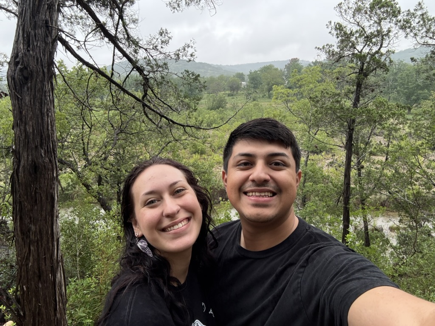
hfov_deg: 73.9
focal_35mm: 23
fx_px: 289
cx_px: 218
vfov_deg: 58.9
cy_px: 163
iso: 80
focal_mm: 2.69
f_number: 1.9
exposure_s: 1/164
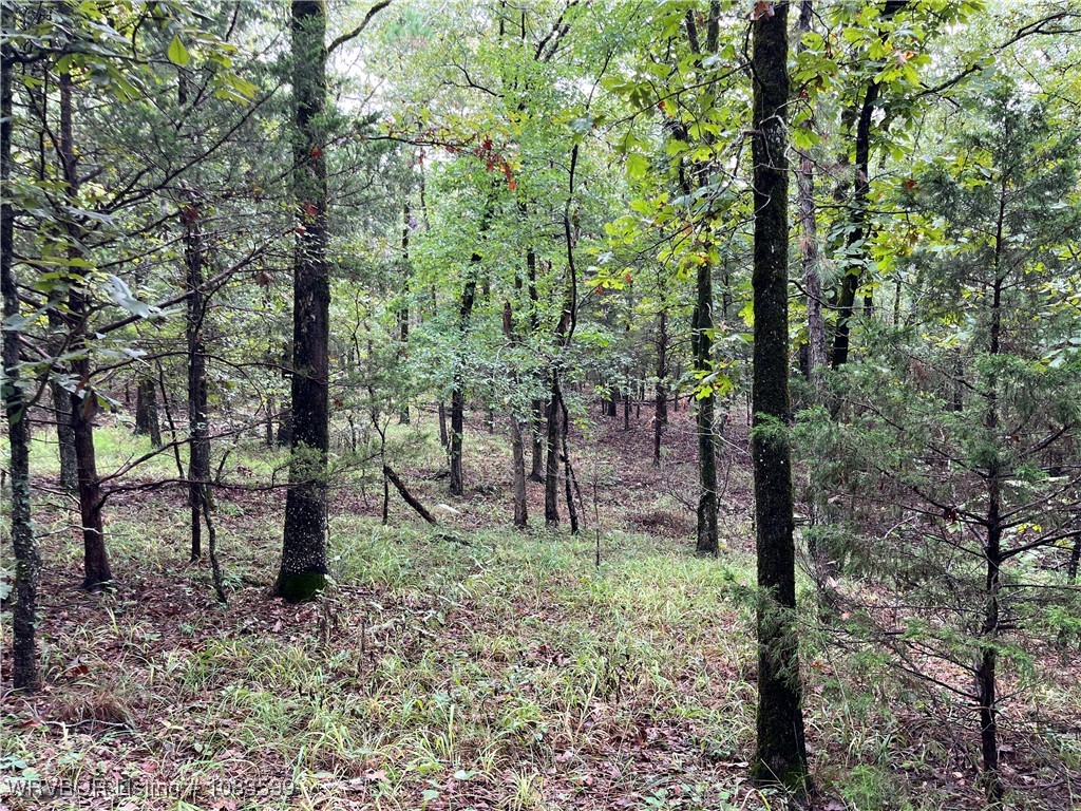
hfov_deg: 67.3
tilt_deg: -2.1
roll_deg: +2.5
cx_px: 540
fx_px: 812
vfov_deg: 53.1
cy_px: 406
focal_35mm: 26
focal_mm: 5.1
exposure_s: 1/122
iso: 80
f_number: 1.6
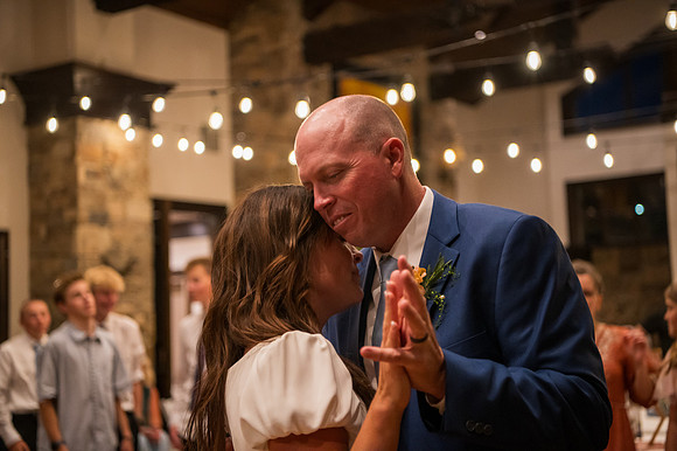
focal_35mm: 55
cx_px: 338
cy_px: 226
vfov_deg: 24.6
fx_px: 1034
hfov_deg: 36.3
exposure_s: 1/200
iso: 6400
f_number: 2.8
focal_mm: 55
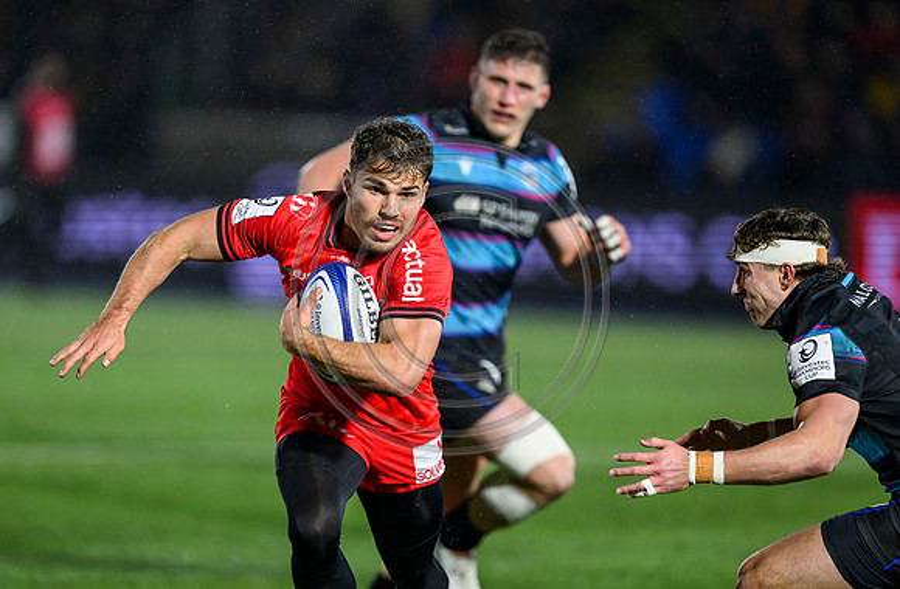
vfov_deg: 2.9
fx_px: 11731
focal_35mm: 472
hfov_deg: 4.4
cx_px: 372
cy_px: 343
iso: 5000
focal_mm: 400
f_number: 3.2
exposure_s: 1/2500
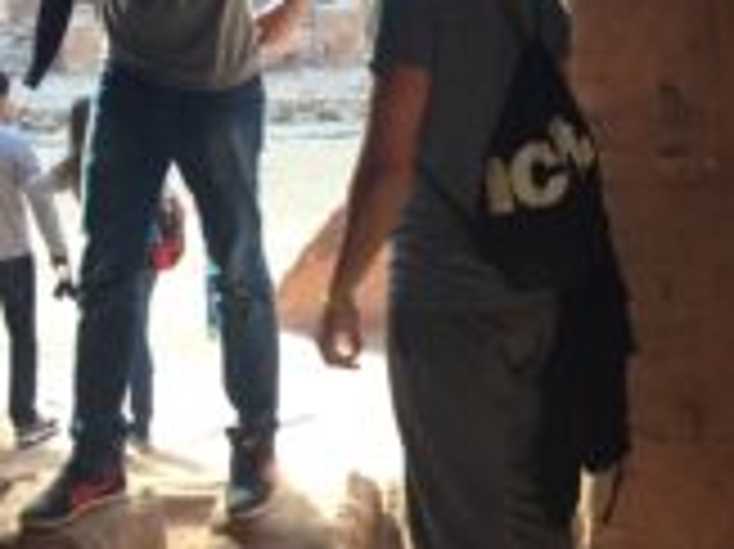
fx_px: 1716
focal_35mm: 81
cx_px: 324
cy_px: -32
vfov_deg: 17.6
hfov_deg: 24.1
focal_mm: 4.12
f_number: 2.4
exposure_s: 1/120
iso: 64
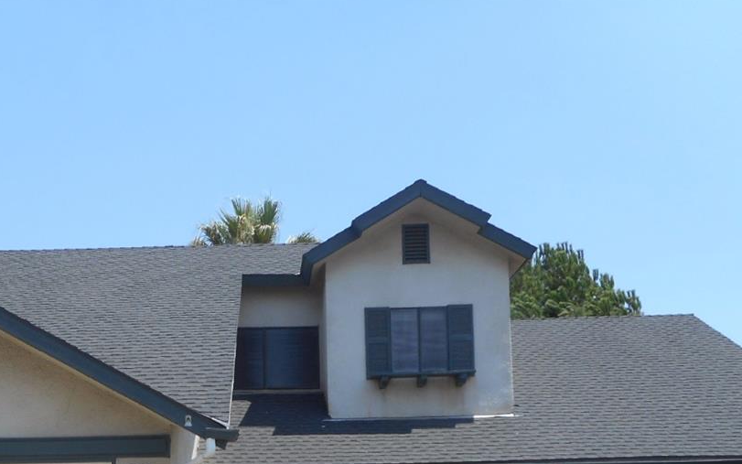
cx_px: 213
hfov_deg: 40.2
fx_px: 991
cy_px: 508
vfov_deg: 24.6
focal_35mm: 49
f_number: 3.7
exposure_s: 1/500
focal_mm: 4.5
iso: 80
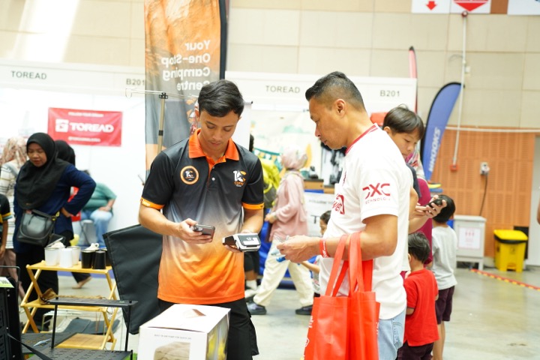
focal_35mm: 43
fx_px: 645
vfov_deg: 31.2
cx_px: 270
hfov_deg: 45.4
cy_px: 180
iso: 1000
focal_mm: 43
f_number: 2.8
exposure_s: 1/100
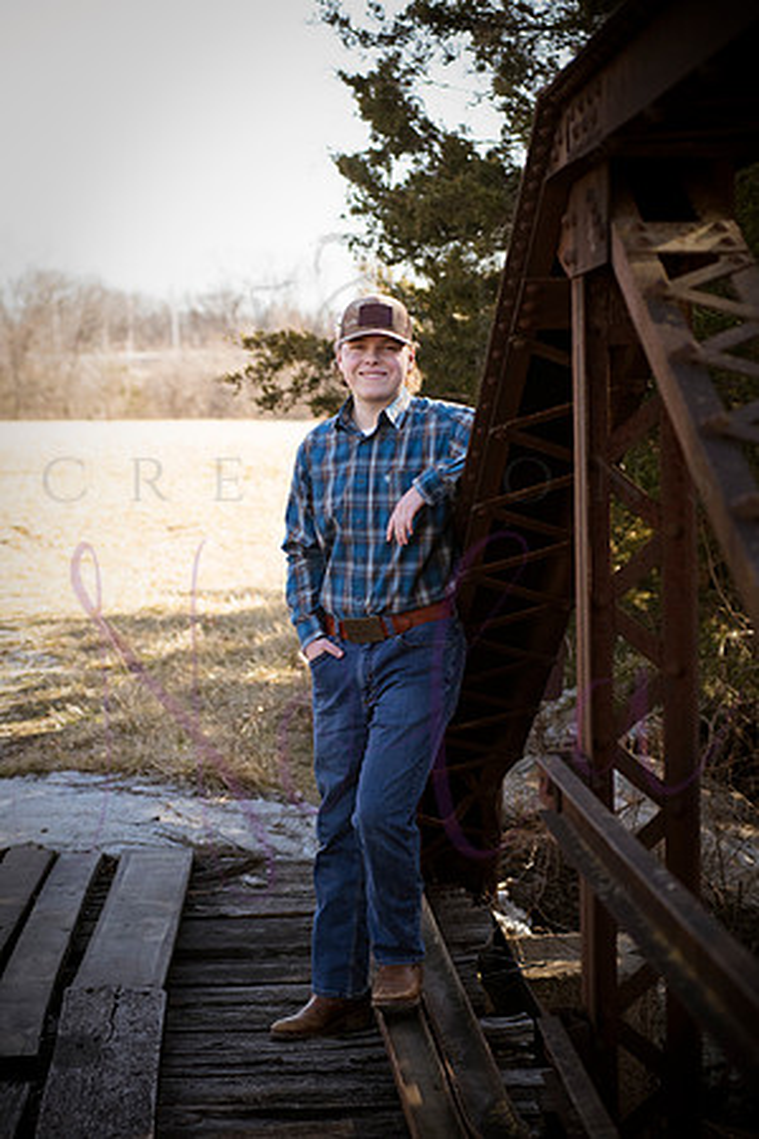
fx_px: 2530
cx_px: 380
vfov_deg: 25.4
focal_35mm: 80
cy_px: 570
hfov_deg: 17.1
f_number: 5
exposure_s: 1/1000
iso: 800
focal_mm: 80
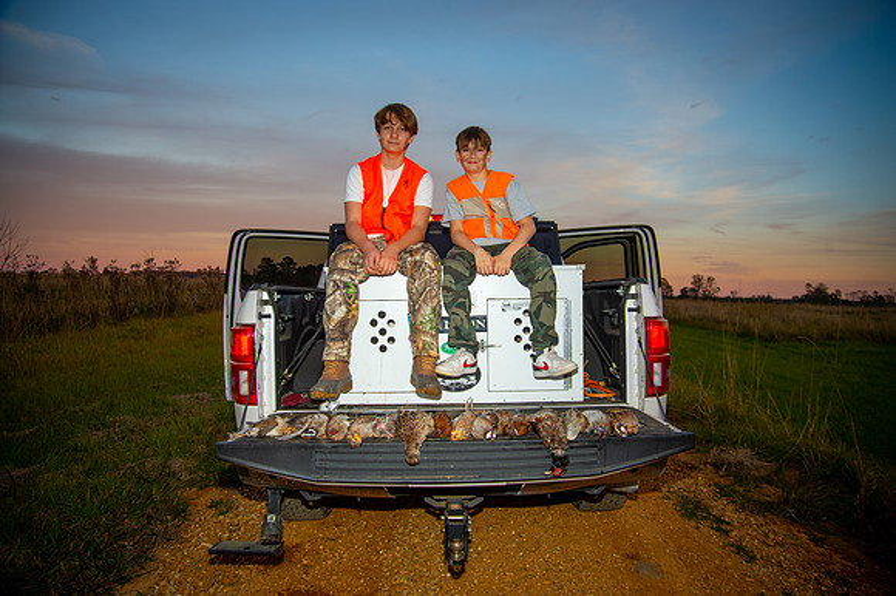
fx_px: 597
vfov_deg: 53.1
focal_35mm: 24
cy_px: 298
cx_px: 448
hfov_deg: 73.8
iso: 100
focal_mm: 24
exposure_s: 1/60
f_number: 5.6
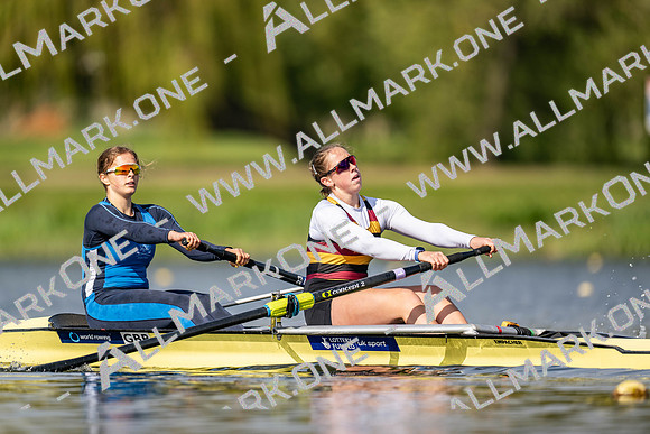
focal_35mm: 600
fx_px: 10835
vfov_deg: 2.3
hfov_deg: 3.4
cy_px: 217
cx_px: 325
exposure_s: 1/2500
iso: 250
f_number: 4
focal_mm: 600
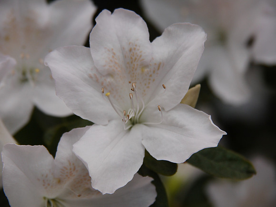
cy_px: 104
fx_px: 1435
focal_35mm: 180
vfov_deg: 8.2
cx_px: 138
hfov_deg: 11.0
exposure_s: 1/500
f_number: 5.5
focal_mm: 90
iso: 160
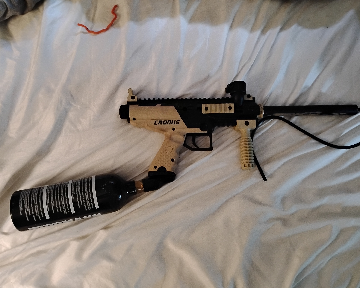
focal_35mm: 30
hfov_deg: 58.8
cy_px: 144
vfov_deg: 48.5
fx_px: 320
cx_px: 176
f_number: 1.8
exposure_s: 1/20
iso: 3825
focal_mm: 4.26
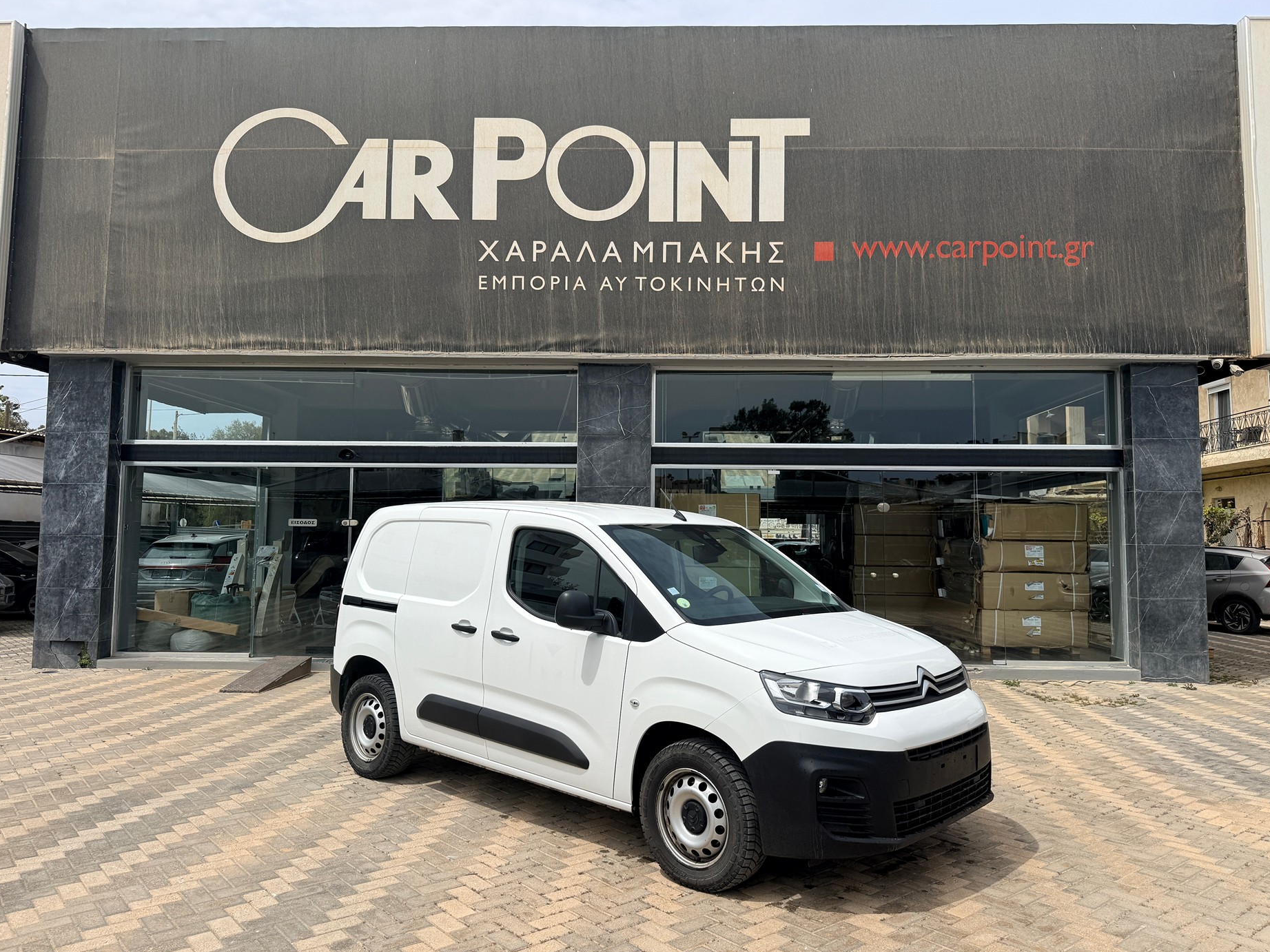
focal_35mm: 25
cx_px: 644
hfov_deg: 69.4
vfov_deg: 54.9
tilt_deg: +4.6
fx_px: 917
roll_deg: -0.3
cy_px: 459
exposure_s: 1/6173
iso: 80
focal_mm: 6.76
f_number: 1.78
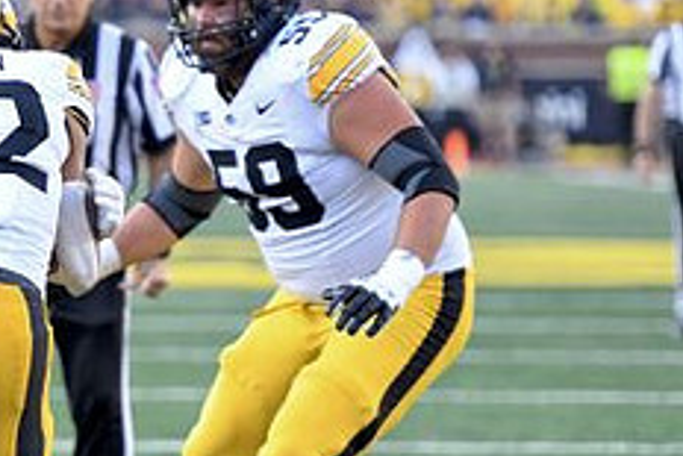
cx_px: -112
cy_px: 355
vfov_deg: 3.3
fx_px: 7840
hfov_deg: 5.0
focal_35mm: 413
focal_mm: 165
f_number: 2.8
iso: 800
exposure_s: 1/1000
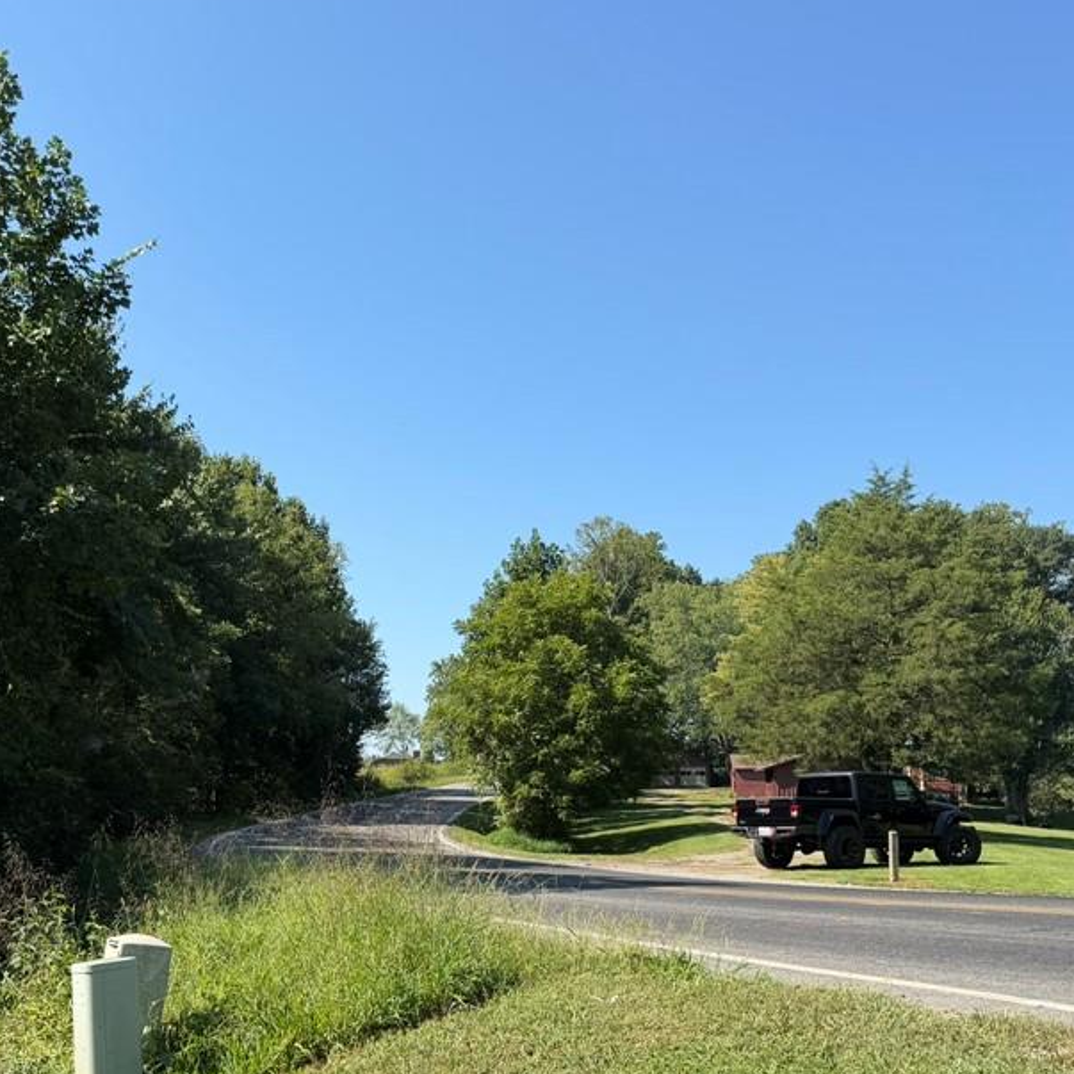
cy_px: 655
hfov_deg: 45.6
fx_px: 1264
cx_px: 392
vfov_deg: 45.7
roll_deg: +0.5
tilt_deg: +6.5
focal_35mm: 36
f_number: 1.78
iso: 80
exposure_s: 1/2907
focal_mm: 6.76
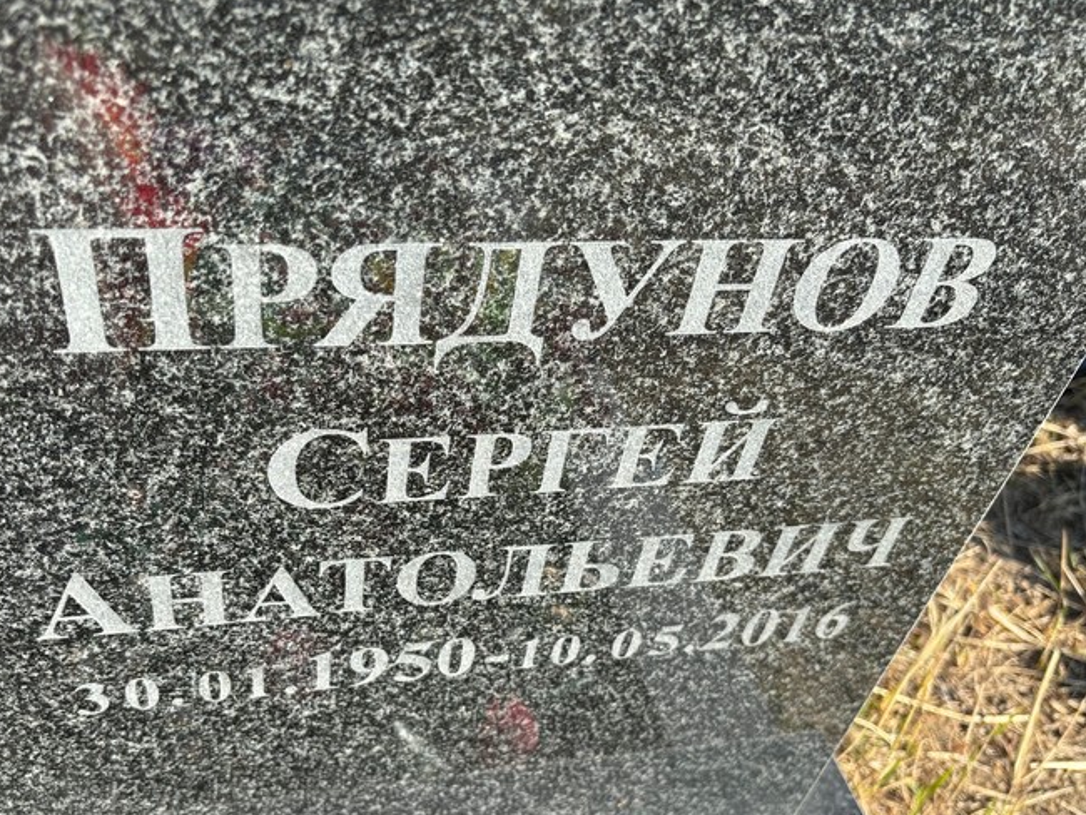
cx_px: 473
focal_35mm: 32
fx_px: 1004
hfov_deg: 56.6
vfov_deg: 44.0
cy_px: 488
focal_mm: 5.96
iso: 50
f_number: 1.6
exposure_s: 1/1058
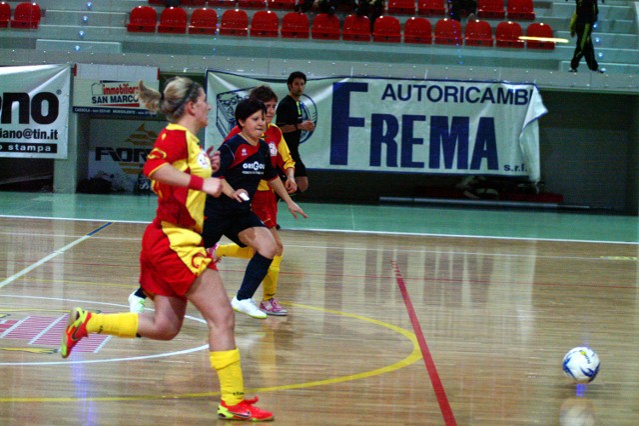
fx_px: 5322
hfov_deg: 6.9
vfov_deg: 4.6
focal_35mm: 300
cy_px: 213
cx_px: 320
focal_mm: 200
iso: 3200
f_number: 2.8
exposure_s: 1/640
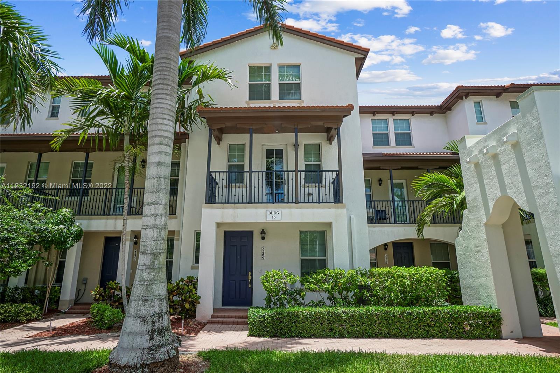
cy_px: 186
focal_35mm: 20
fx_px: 303
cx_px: 280
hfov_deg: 85.4
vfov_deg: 63.2
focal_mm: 13
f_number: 8
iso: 100
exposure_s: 1/200
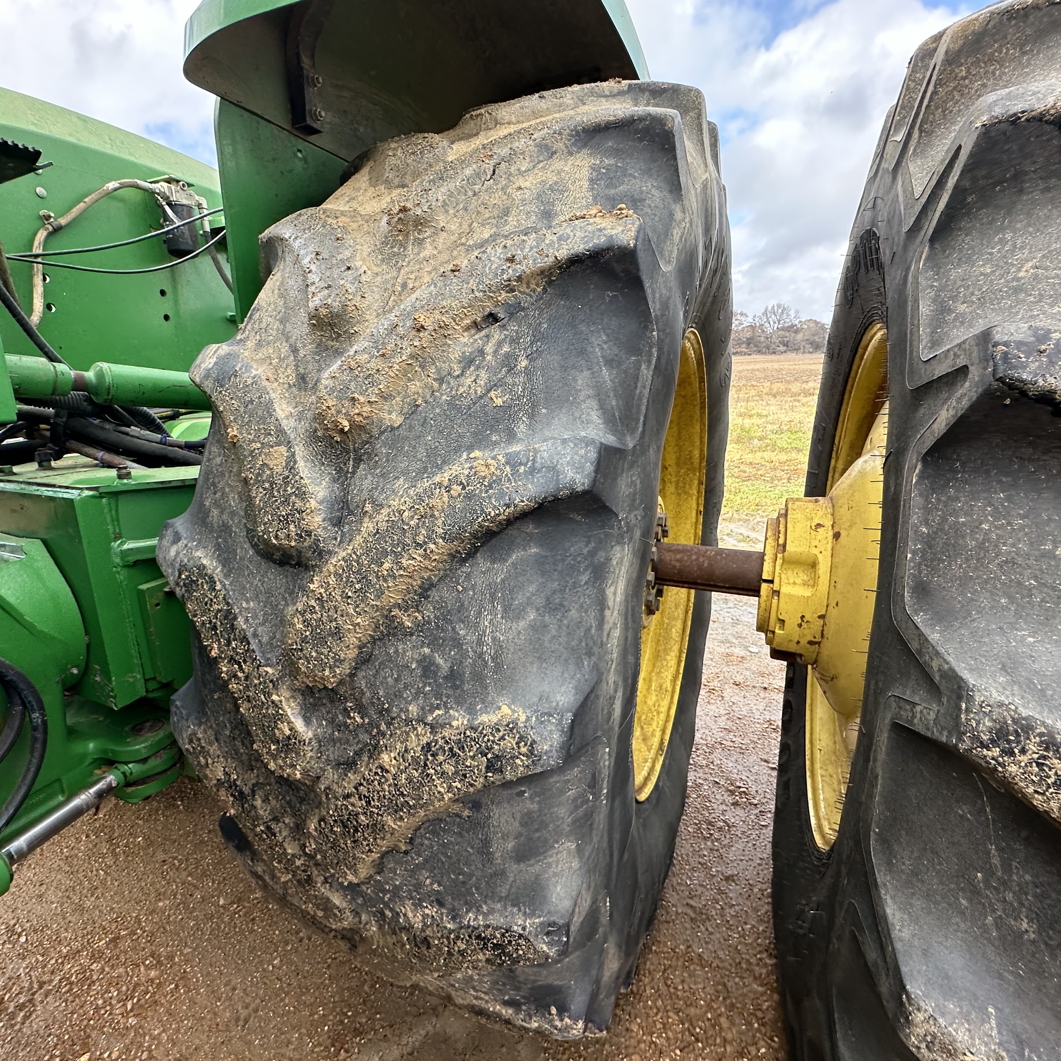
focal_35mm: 17
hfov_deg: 83.7
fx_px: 590
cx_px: 474
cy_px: 535
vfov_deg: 84.0
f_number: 2.2
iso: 40
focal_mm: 2.22
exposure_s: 1/273
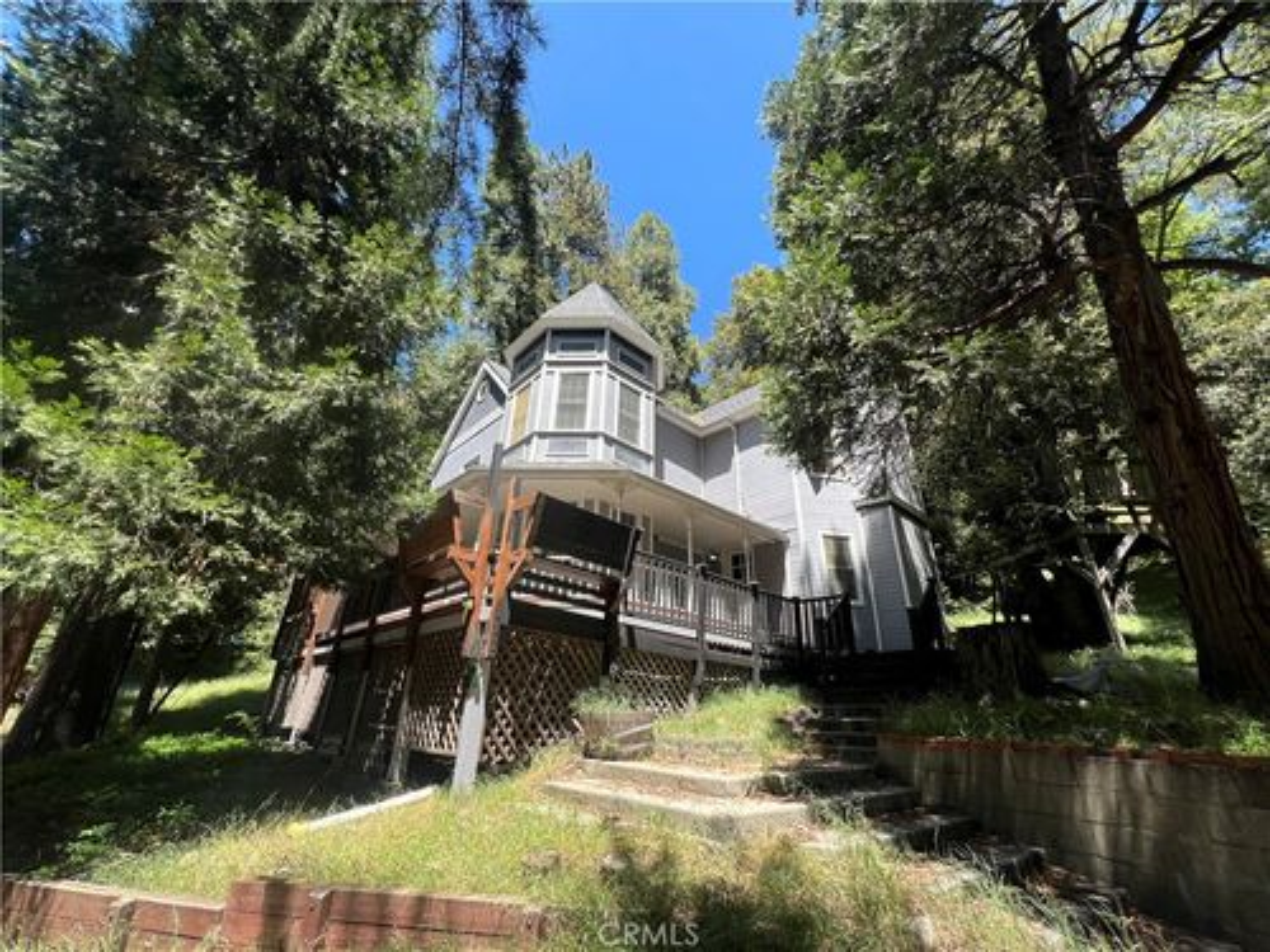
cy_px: 476
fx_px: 477
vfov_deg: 89.9
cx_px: 635
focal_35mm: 13
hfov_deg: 106.2
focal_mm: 1.57
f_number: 1.8
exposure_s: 1/501
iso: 32
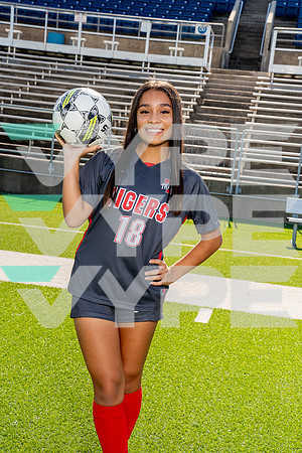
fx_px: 881
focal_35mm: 70
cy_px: 226
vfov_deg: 28.8
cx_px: 151
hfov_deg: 19.5
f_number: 10
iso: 320
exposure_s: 1/250
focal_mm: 70
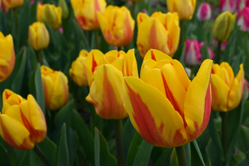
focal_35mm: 50
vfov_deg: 27.0
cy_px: 83
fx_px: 346
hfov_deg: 39.6
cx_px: 124
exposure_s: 1/60
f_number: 16
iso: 180
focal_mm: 50
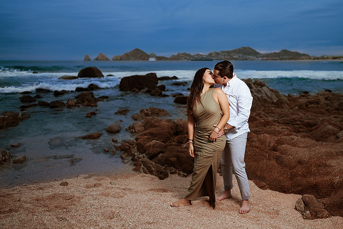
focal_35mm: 35
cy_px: 114
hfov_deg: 54.4
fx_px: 334
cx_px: 172
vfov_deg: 37.9
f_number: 1.8
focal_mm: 35
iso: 100
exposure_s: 1/1600
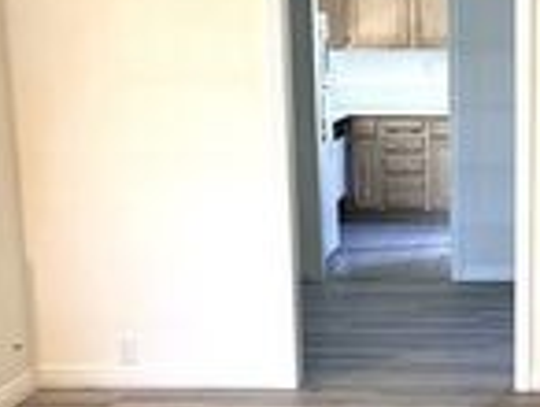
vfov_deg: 16.5
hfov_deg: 21.5
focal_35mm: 89
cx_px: 477
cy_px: 342
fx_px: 1391
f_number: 1.5
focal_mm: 5.7
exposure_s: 1/60
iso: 80
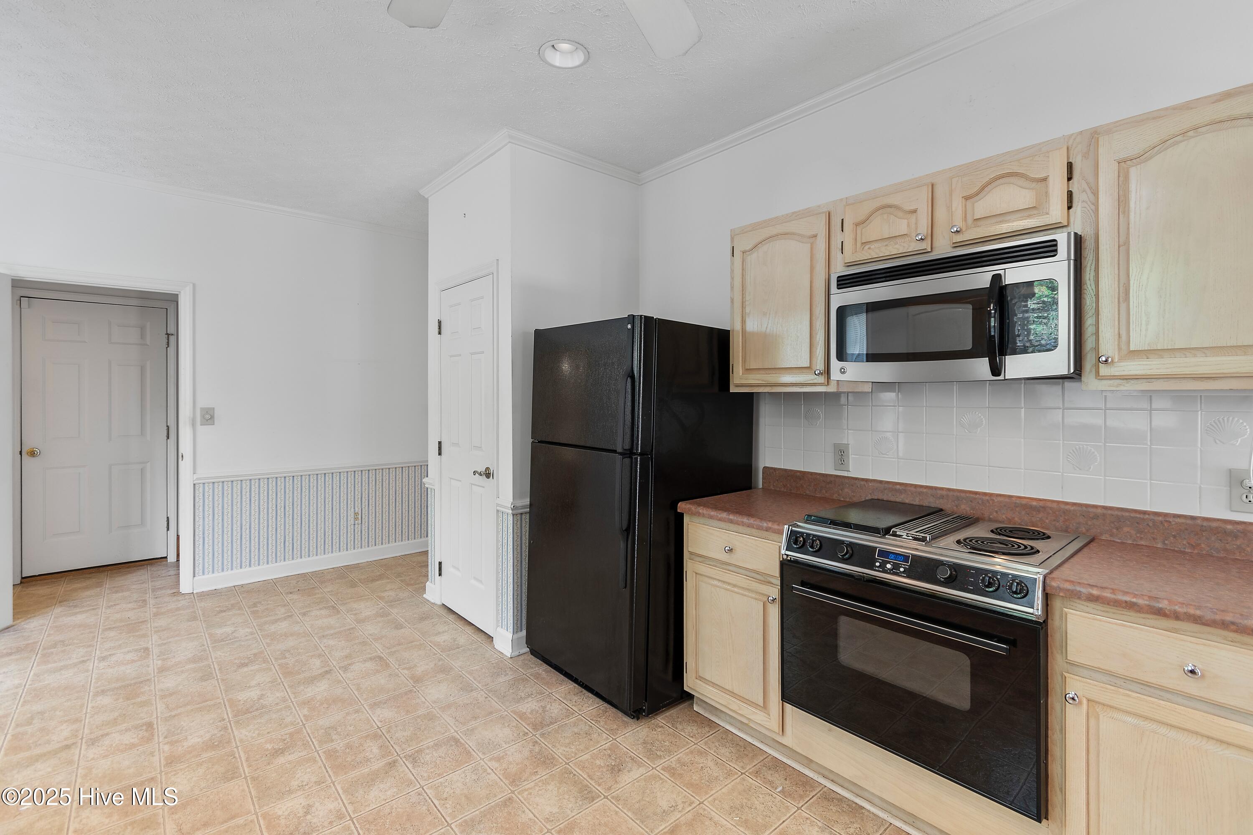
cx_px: 626
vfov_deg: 77.3
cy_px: 418
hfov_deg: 100.4
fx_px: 522
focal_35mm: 15
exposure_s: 1/4
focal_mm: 10
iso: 100
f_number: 4.5
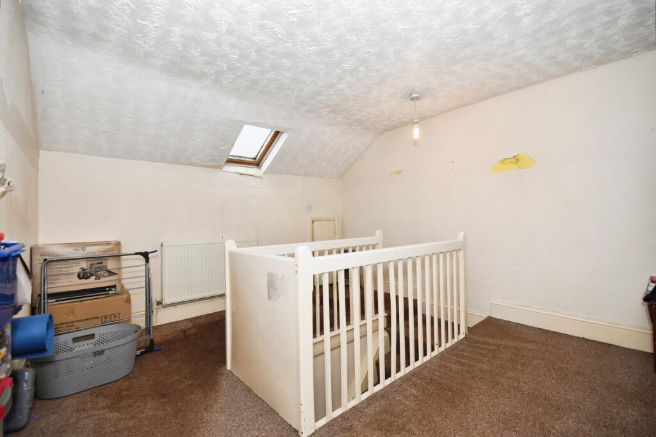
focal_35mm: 15
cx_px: 328
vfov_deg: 77.3
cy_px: 218
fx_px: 273
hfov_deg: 100.4
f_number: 8
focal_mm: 10
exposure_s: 1/60
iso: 400
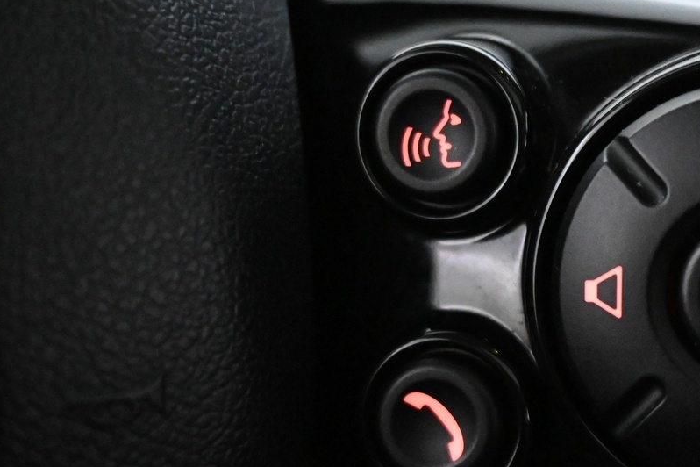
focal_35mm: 69
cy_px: 297
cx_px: 701
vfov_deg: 19.8
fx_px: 1332
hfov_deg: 27.7
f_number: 4
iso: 9000
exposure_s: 1/40
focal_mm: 22.5
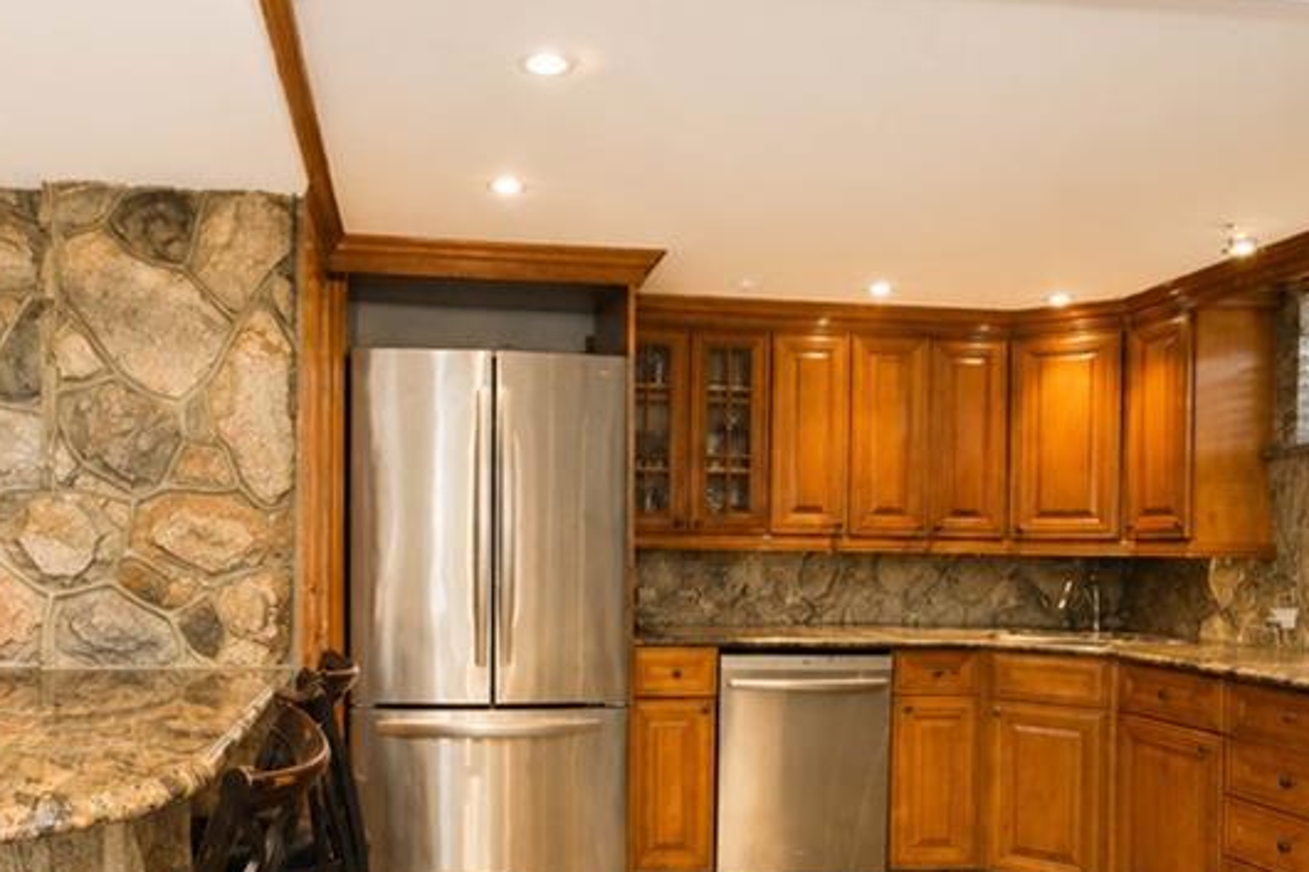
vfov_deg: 44.5
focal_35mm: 29
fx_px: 1054
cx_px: 566
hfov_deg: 63.4
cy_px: 561
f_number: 8
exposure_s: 1/60
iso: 2000
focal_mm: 10
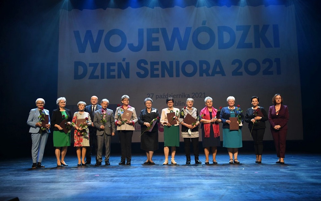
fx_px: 306
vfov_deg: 36.3
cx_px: 162
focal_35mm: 35
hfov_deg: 55.3
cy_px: 105
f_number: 2.8
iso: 2000
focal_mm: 34
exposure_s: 1/500
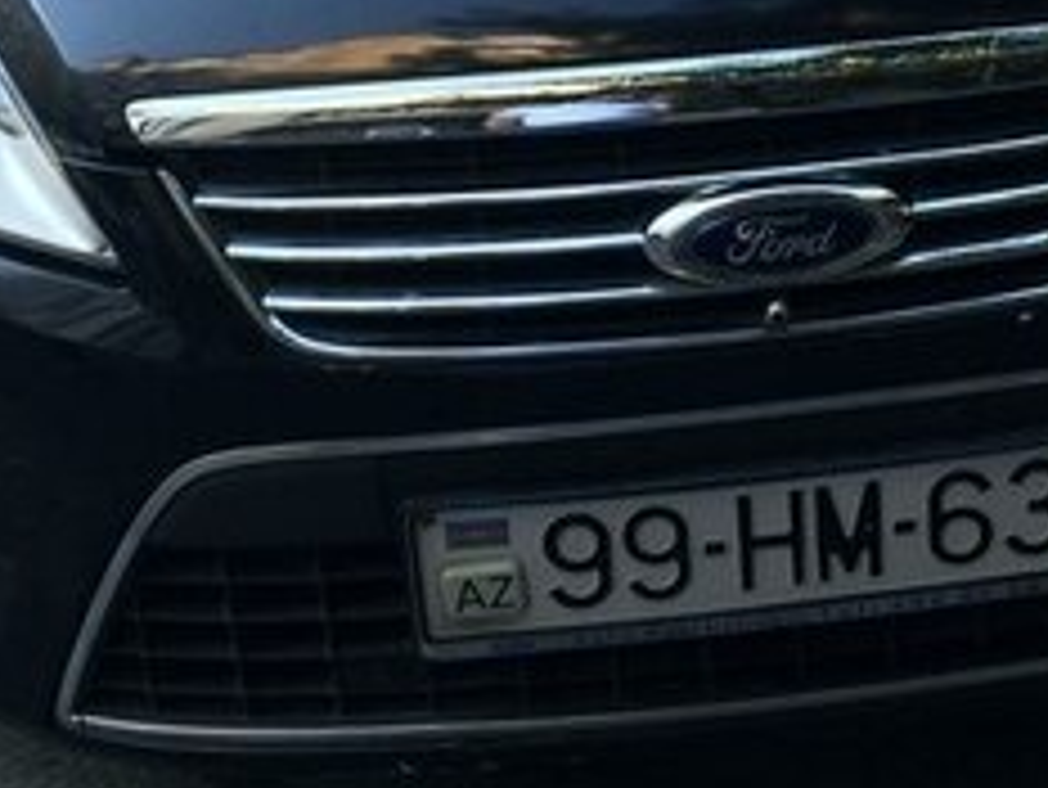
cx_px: 724
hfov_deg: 23.7
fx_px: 2484
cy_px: -79
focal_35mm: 82
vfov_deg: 17.4
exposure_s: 1/100
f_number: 2.2
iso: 40
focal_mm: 4.15
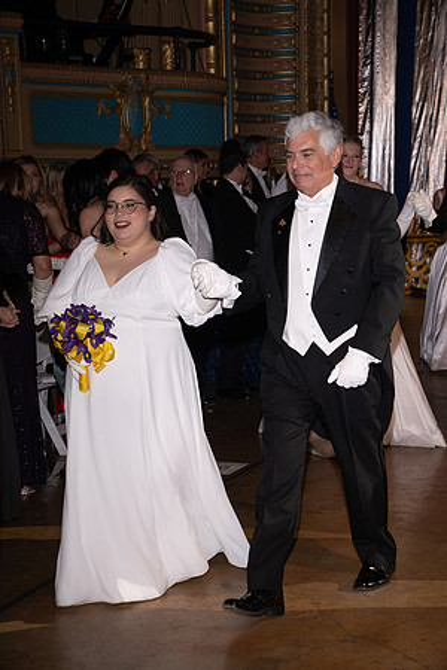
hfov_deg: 19.5
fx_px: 1304
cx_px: 224
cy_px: 335
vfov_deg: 28.8
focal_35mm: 70
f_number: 5.6
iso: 320
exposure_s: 1/200
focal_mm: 70
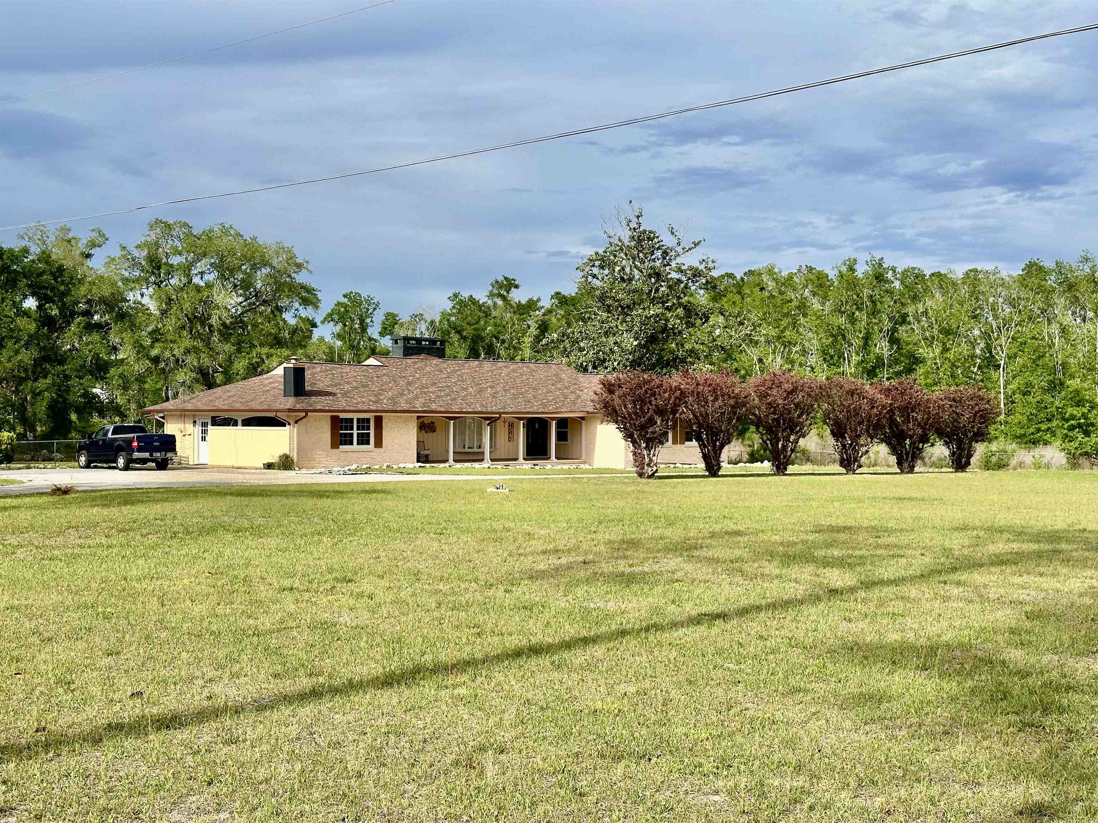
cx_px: 549
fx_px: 1523
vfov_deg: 30.3
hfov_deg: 39.7
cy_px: 412
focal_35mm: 48
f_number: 1.78
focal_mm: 6.86
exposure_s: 1/4566
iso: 64
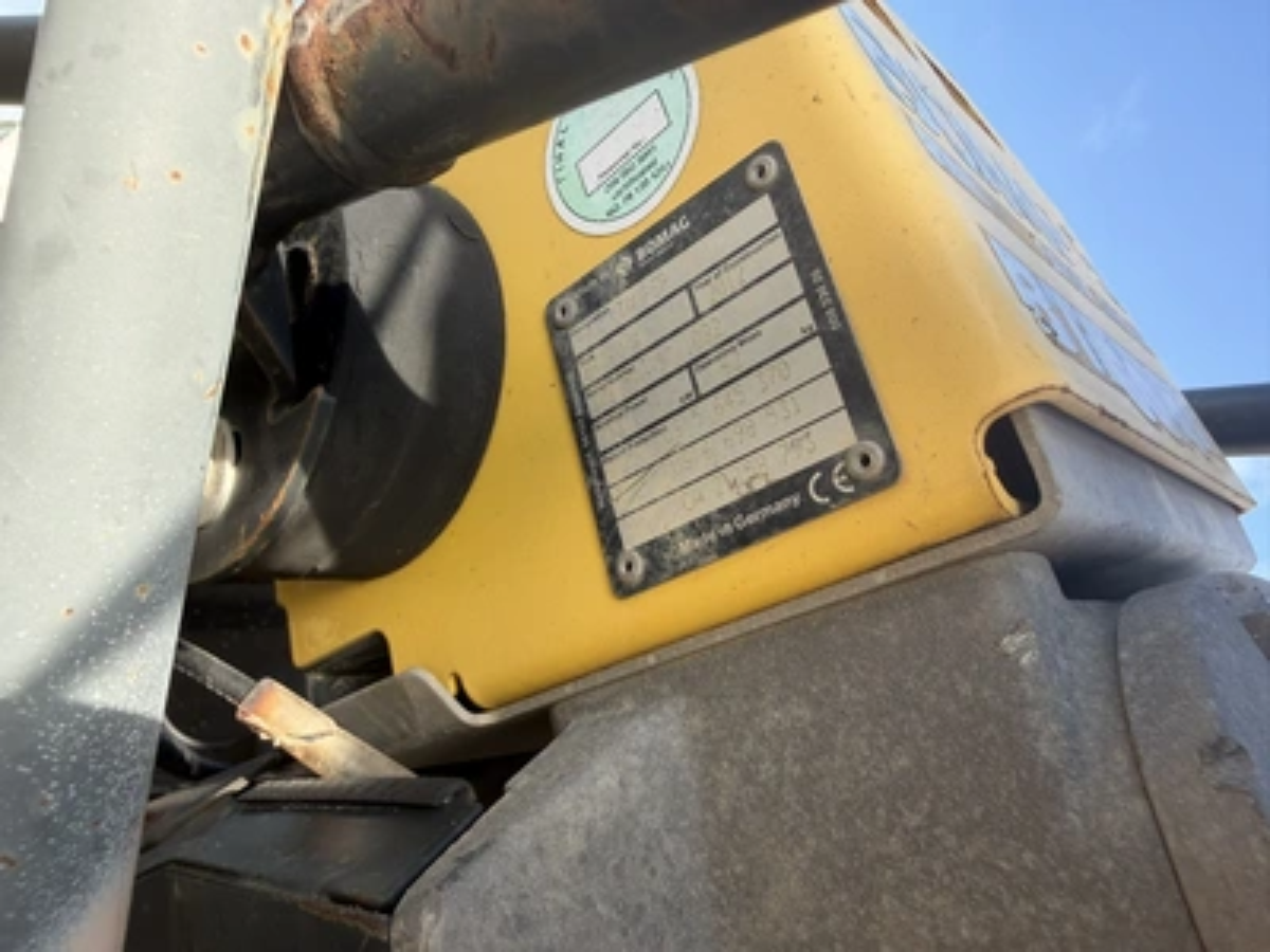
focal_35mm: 24
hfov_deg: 71.6
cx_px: 635
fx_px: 881
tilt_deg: +9.5
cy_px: 476
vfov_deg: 56.8
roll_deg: -39.6
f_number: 2.2
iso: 50
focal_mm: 2.22
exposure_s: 1/507
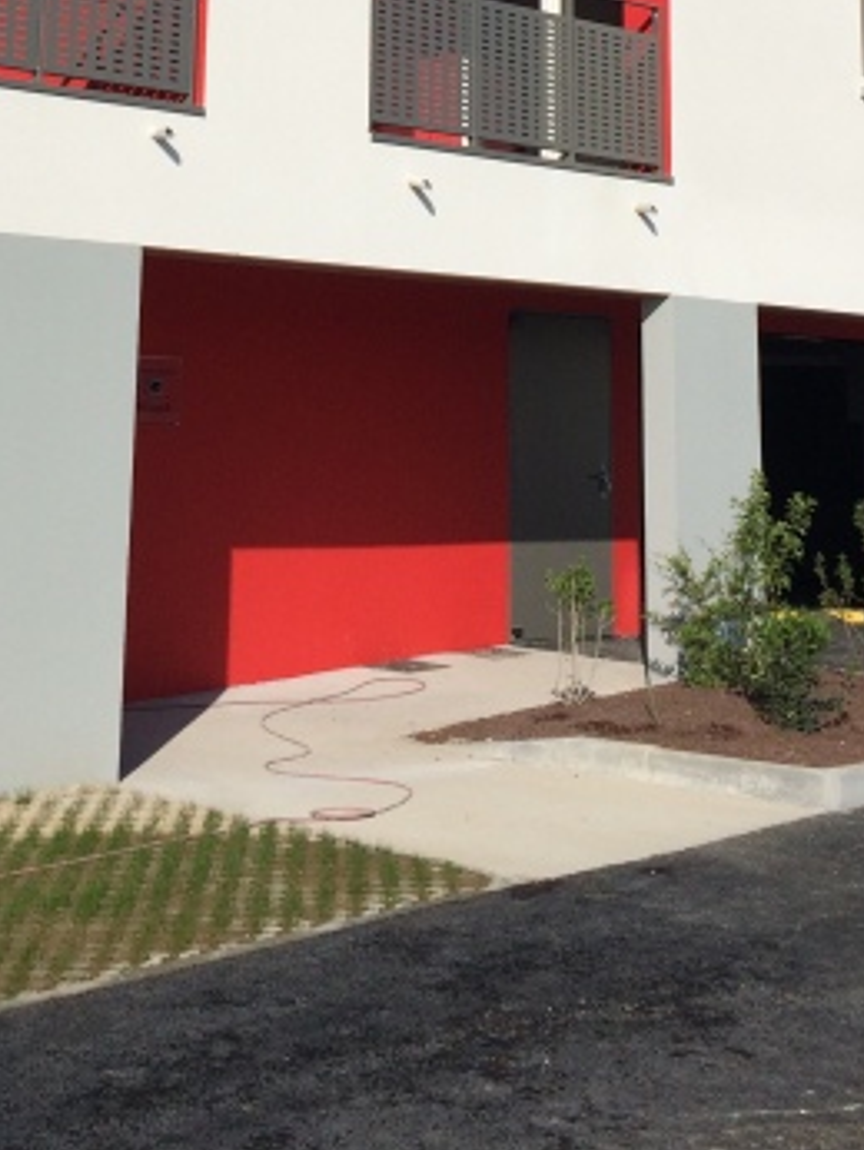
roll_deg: -0.8
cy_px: -153
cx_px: 299
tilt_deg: +12.3
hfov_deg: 21.9
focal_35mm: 67
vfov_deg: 26.4
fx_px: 2227
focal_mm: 4.15
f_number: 2.2
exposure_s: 1/4566
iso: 32
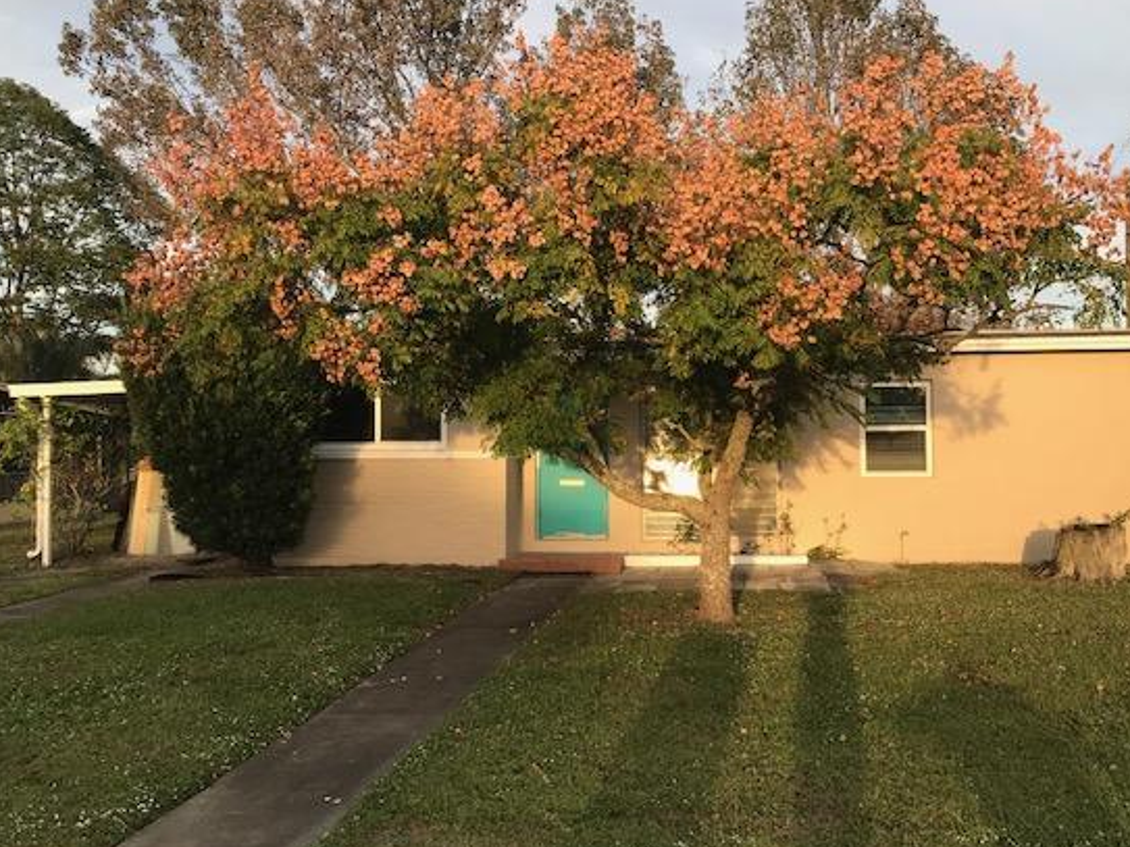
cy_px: 443
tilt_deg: +2.8
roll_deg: +0.4
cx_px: 643
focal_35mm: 33
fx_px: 1077
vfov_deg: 42.9
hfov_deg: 55.2
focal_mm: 3.99
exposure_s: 1/329
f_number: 1.8
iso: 20
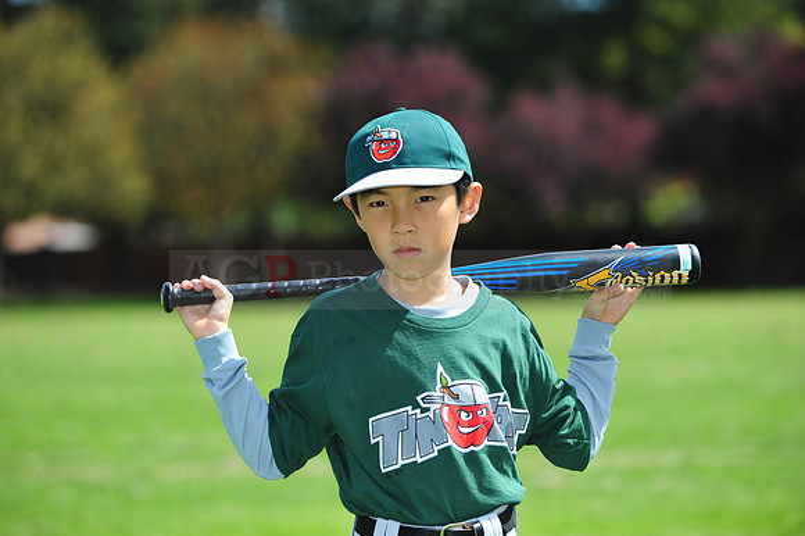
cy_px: 268
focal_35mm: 175
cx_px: 402
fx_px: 3911
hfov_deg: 11.8
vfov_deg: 7.8
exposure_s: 1/1600
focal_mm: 175
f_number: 5
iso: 400
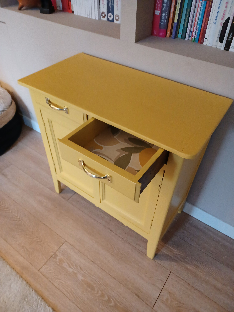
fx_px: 225
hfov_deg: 54.9
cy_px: 156
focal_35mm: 25
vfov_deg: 69.4
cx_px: 117
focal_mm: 4.6
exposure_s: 1/20
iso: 1000
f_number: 1.8
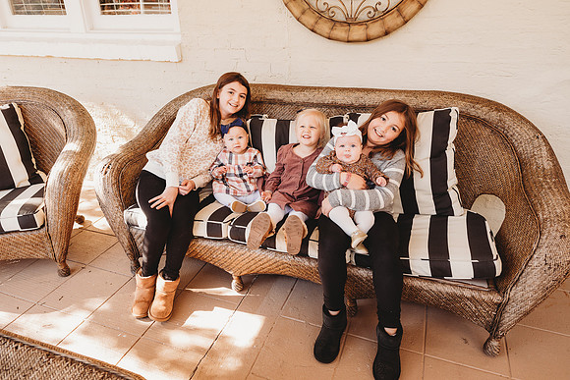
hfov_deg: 73.7
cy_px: 190
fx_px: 380
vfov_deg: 53.2
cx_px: 285
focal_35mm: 24
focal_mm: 24
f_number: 4.5
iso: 400
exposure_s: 1/100
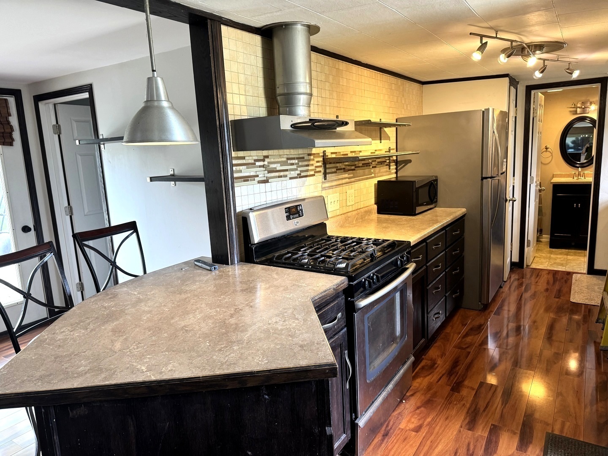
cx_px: 304
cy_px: 228
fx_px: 422
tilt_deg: -10.4
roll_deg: +2.6
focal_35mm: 24
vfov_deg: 56.8
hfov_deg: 71.6
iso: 250
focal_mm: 6.76
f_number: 1.78
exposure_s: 1/60
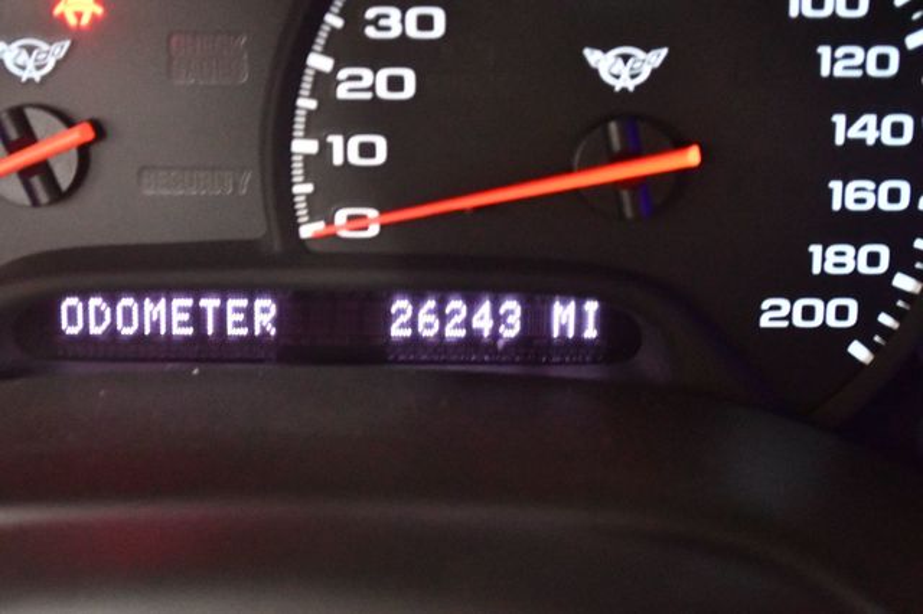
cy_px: 307
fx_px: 1691
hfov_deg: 30.5
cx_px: 462
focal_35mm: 66
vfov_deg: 20.6
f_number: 5.3
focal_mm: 44
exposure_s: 1/25
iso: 12800
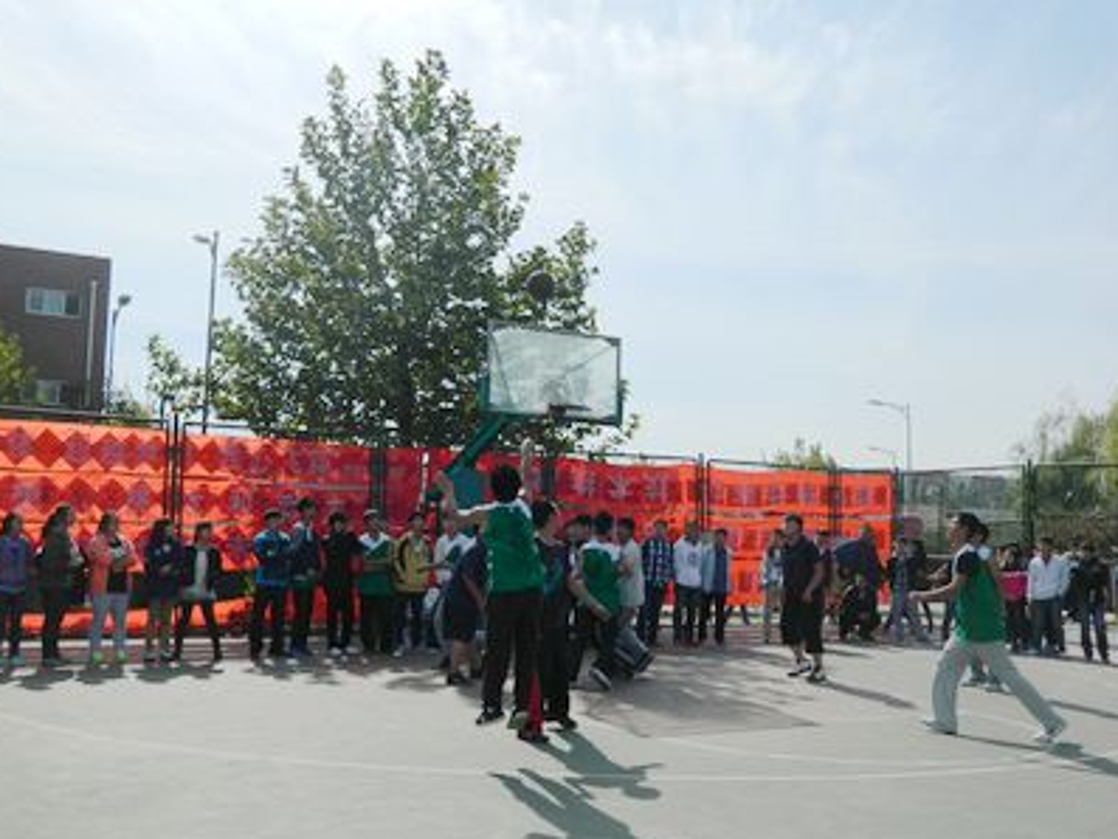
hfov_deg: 50.1
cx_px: 549
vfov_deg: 38.7
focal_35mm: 37
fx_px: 1195
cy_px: 441
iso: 80
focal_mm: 6.2
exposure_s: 1/250
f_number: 9.4
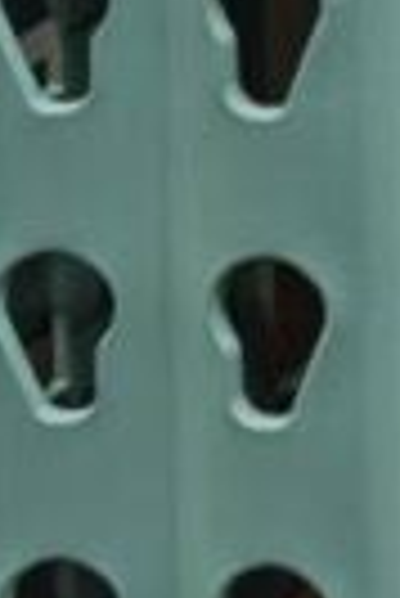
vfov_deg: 7.7
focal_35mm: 222
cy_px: -1349
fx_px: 3690
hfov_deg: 4.6
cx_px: 2422
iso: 155
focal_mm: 6.9
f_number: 1.68
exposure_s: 1/159
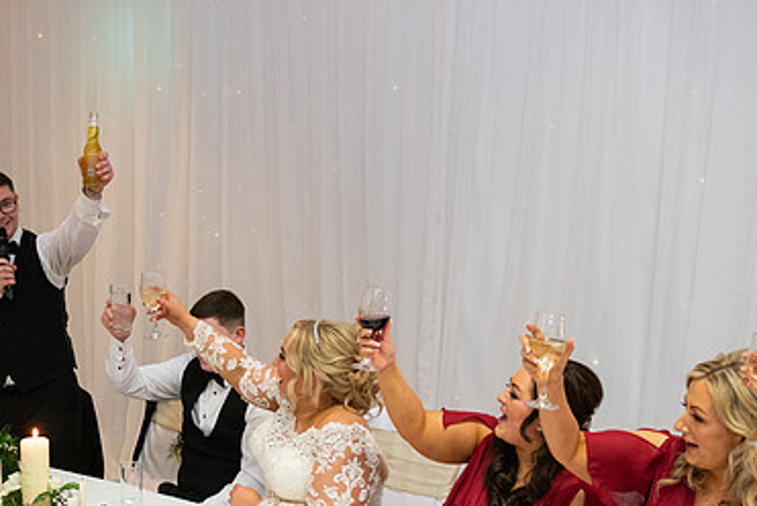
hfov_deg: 39.3
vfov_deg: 27.0
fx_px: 1052
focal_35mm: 50
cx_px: 288
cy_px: 311
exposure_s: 1/160
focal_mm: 32
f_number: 3.5
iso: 1250
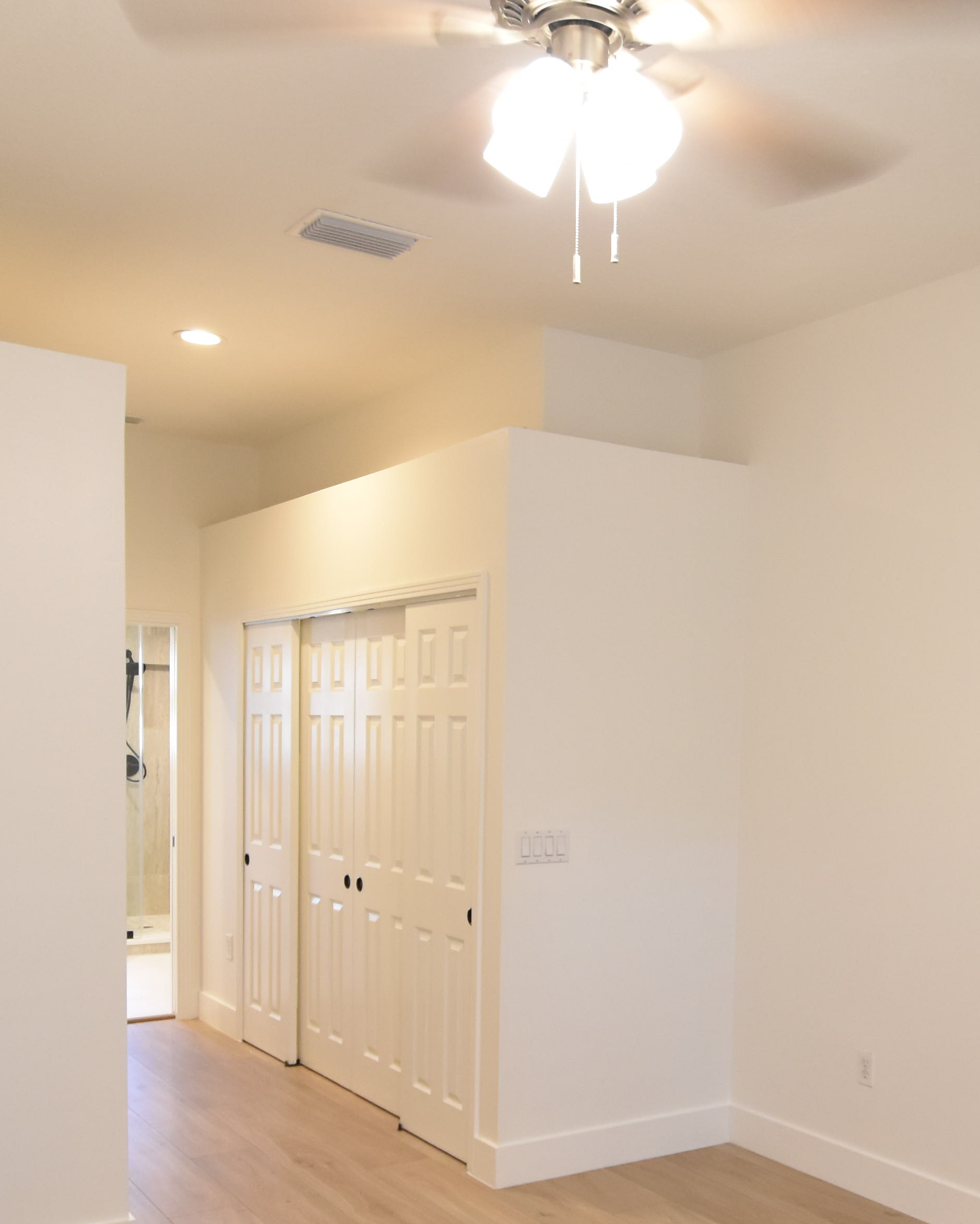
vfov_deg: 49.5
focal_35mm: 36
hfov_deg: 40.2
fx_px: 1305
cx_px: 710
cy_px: 810
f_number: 3.5
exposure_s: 1/45
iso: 800
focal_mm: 10
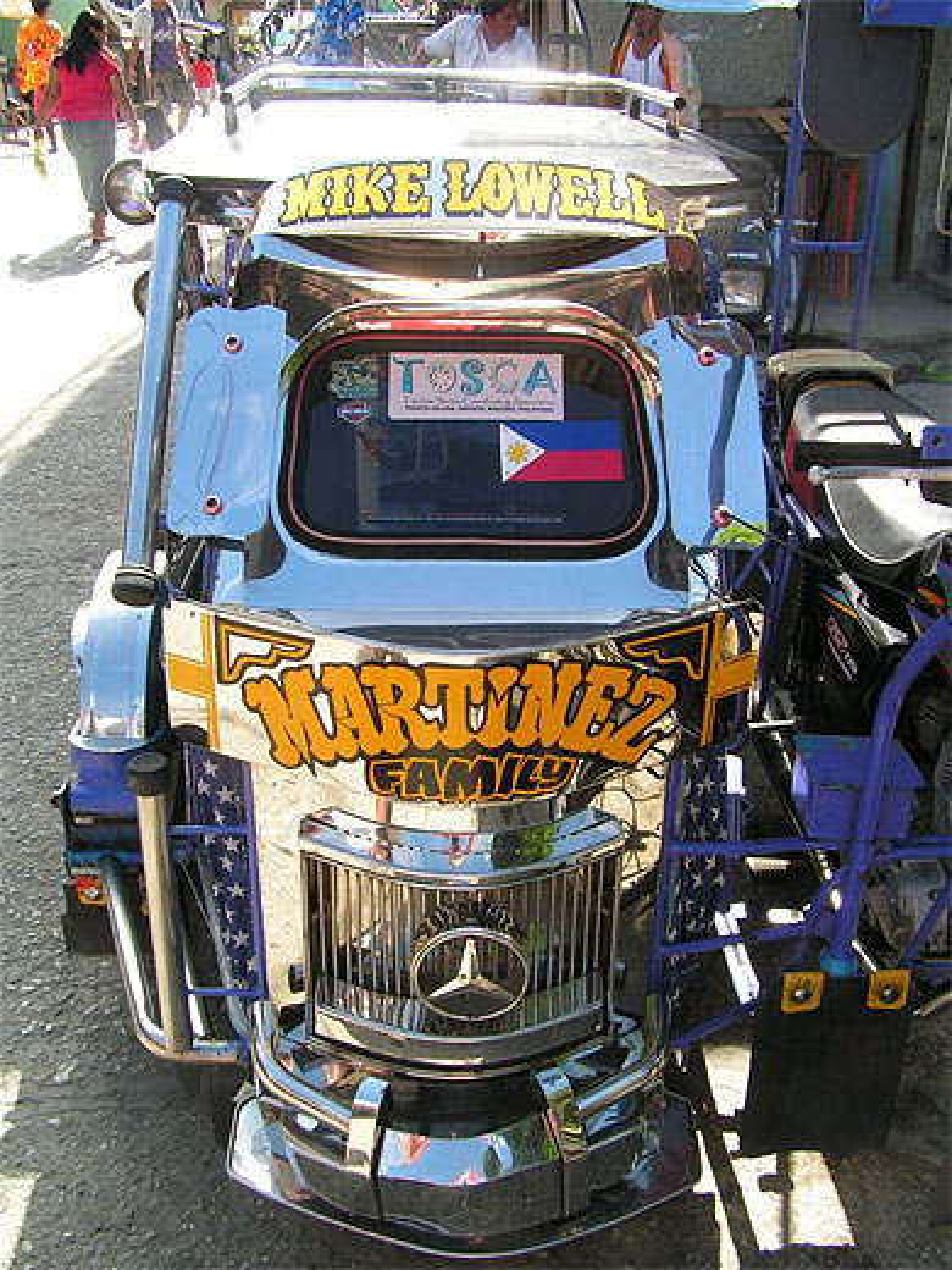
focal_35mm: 38
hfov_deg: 37.7
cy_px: 635
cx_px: 476
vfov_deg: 49.0
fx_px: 1393
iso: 50
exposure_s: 1/125
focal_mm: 6.3
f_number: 5
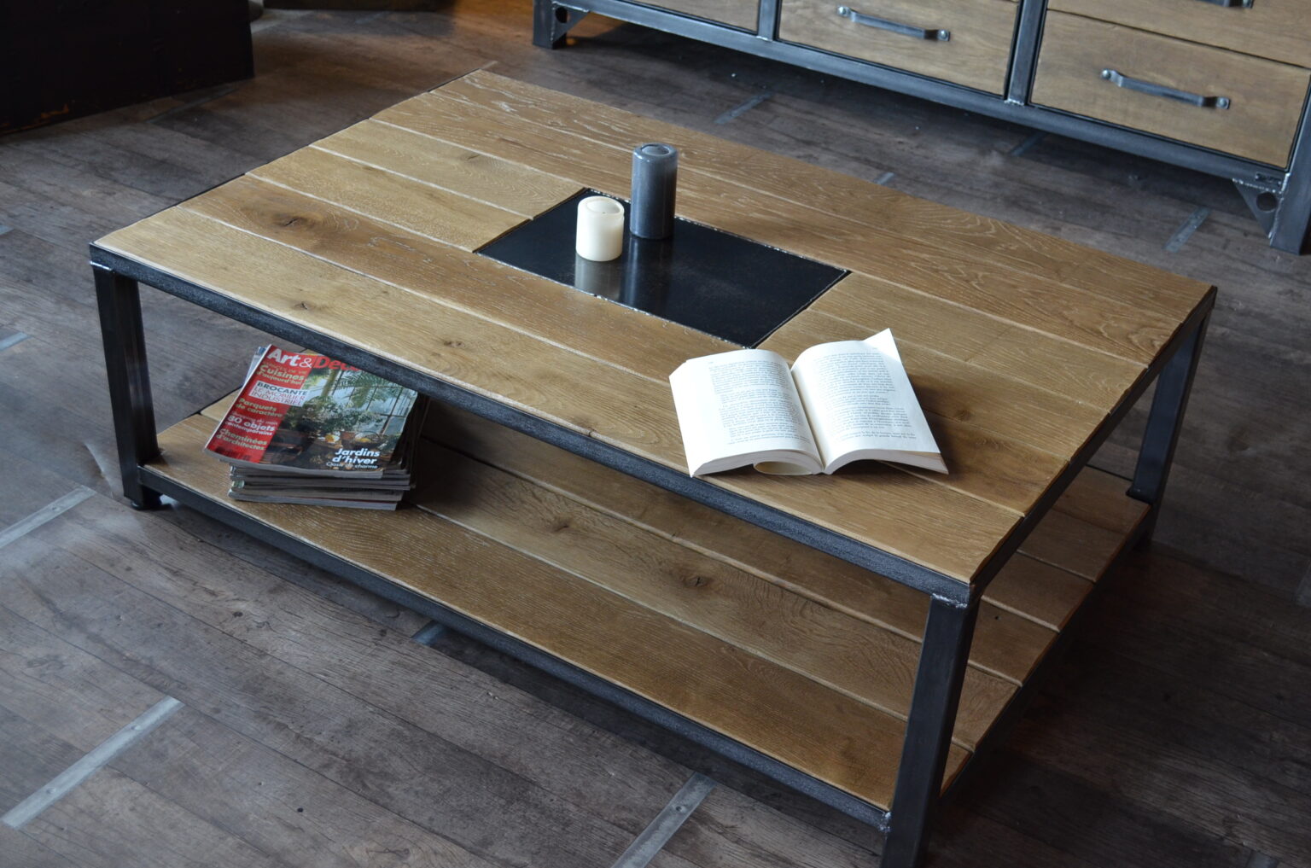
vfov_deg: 27.9
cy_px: 434
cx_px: 656
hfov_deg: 41.2
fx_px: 1744
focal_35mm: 48
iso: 800
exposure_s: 1/30
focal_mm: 32
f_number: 4.8
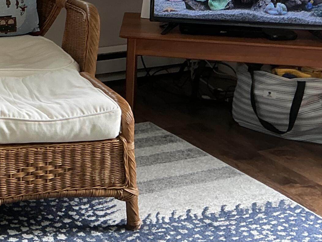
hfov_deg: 21.4
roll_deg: +2.2
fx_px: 744
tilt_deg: -12.2
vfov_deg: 17.9
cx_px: -129
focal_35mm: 80
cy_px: -11
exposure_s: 1/60
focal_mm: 3
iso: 50
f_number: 1.8
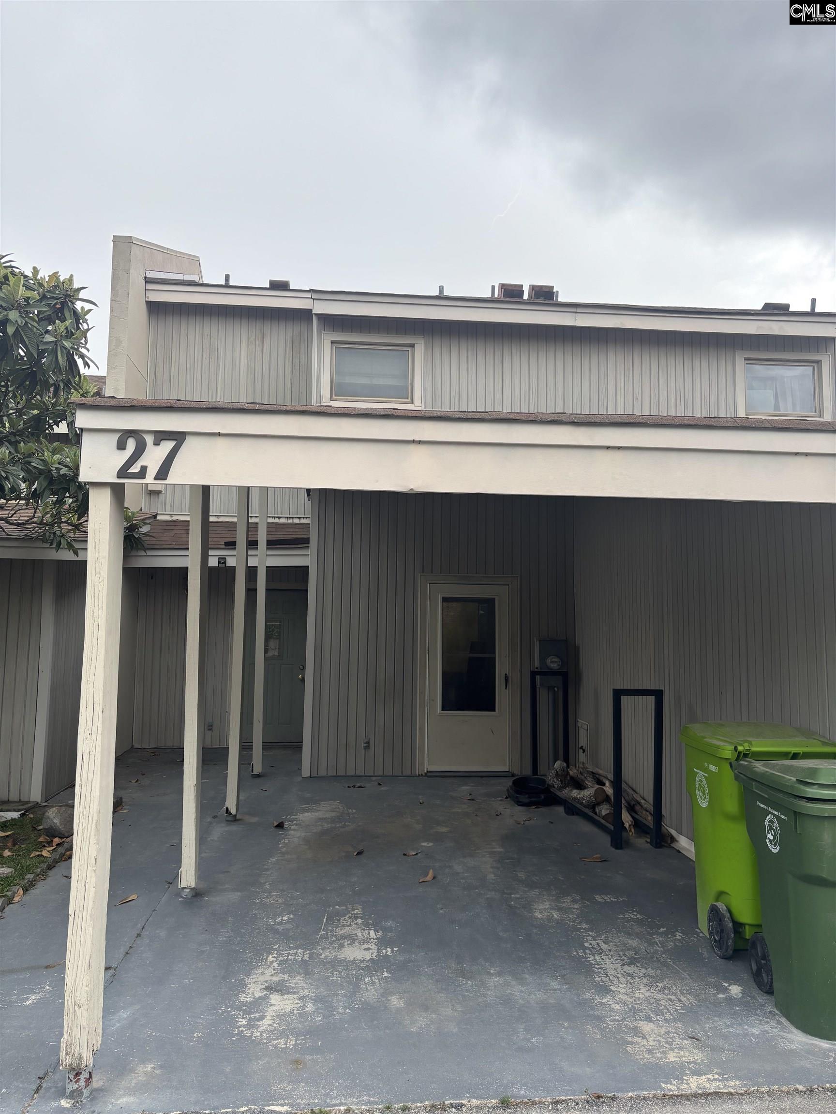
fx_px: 837
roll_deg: -1.6
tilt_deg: +6.1
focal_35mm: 26
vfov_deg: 67.3
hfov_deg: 53.1
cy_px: 557
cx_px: 418
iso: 40
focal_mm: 5.96
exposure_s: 1/218
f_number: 1.6
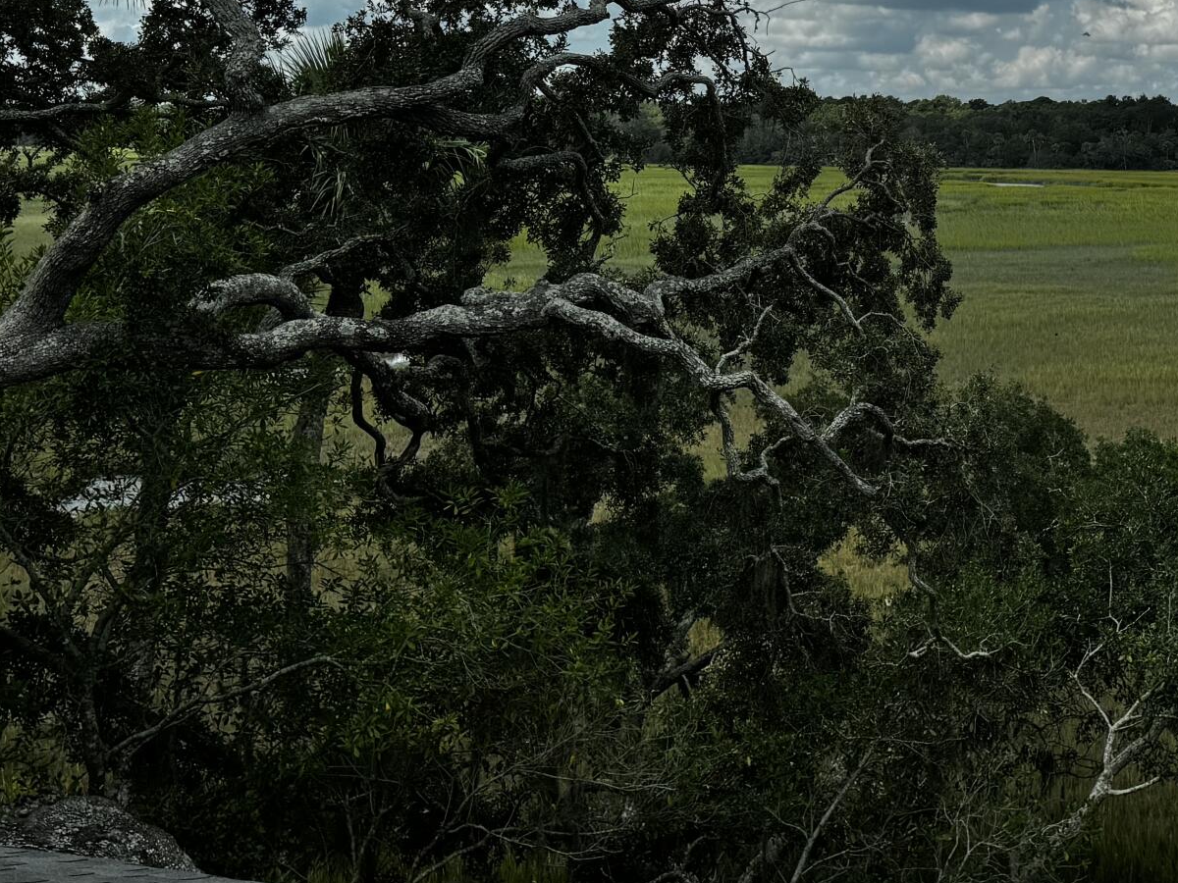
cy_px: 109
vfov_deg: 23.8
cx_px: 1140
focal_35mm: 60
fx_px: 2042
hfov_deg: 30.2
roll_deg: -0.6
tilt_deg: +0.0
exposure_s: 1/4049
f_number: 1.78
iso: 80
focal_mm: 6.76
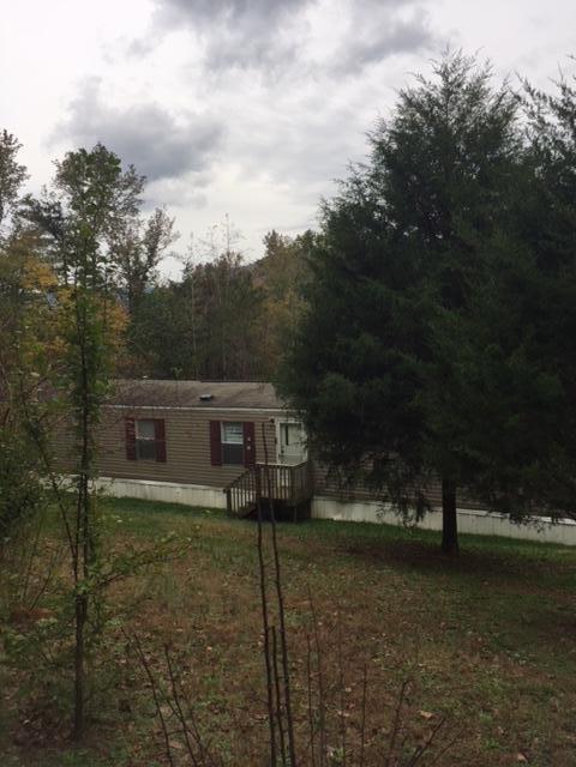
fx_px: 643
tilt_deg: -5.5
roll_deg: +0.9
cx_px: 288
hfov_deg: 48.2
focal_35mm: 29
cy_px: 384
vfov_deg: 61.7
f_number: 2.2
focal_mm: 4.15
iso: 32
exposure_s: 1/964
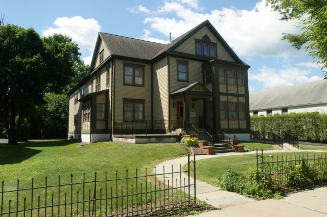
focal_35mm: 27
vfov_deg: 47.9
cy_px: 108
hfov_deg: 67.4
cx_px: 164
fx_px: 245
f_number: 11
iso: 100
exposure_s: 1/60
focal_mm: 18
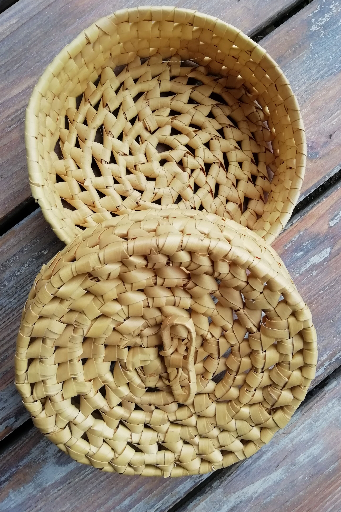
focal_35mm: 29
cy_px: 241
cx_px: 188
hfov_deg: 44.9
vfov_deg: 63.6
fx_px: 412
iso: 50
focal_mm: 3.21
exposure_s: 1/203
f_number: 2.2
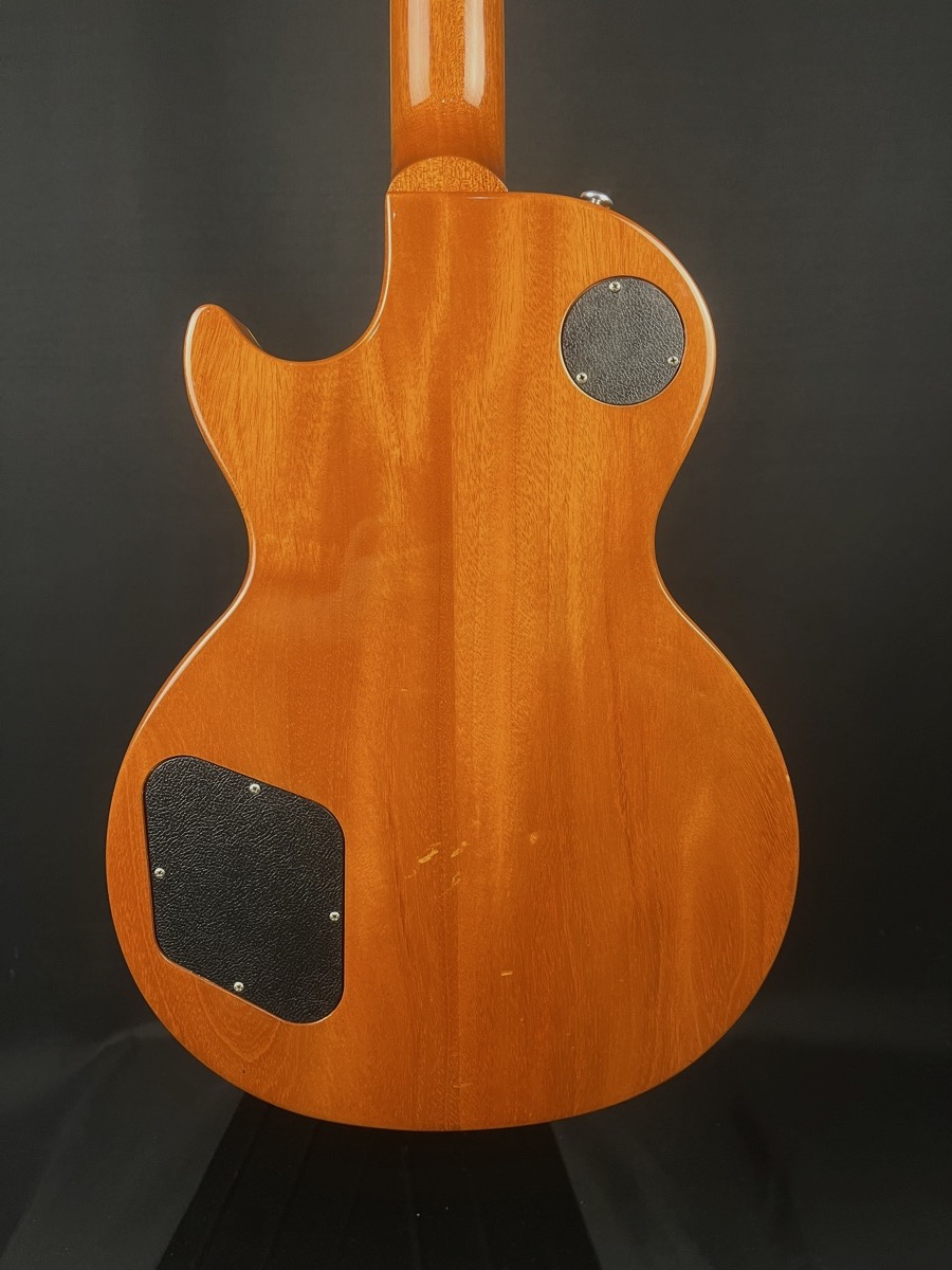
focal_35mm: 26
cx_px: 476
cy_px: 635
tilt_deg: -11.2
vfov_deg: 67.3
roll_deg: +0.9
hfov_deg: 53.1
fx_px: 953
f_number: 1.6
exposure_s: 1/60
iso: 125
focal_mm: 5.1
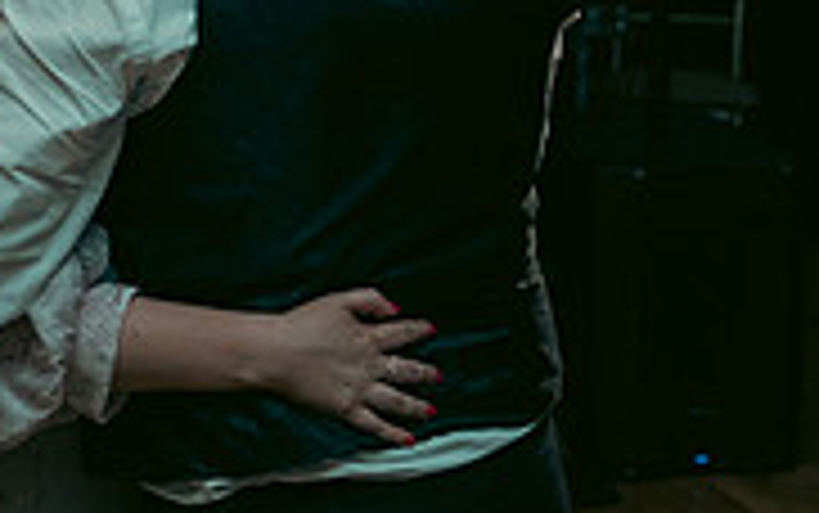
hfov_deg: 15.8
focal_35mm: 130
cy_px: 65
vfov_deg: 10.1
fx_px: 2903
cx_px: 50
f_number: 3.5
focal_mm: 40
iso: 2500
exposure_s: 1/160
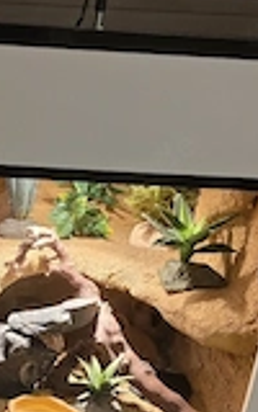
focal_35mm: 61
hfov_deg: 20.4
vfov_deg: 30.9
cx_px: -21
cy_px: 420
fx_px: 686
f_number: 1.7
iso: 400
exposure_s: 1/101
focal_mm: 6.3
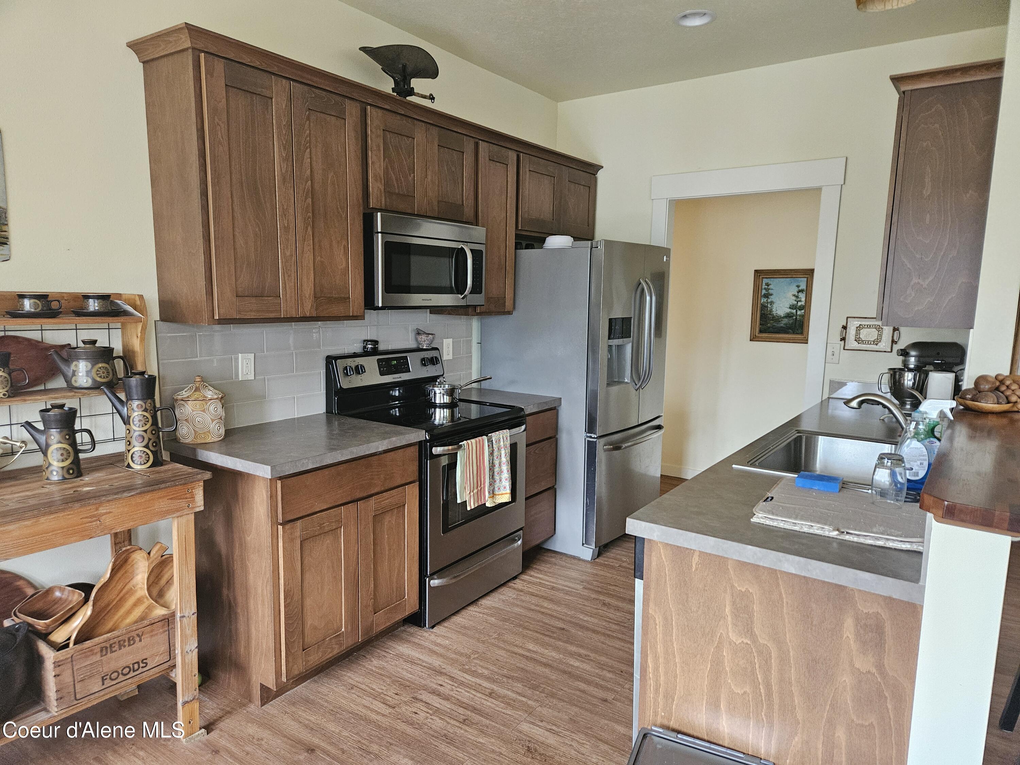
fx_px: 678
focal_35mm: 23
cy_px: 382
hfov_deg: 73.9
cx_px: 510
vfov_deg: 58.9
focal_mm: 5.4
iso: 800
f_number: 1.8
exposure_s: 1/120
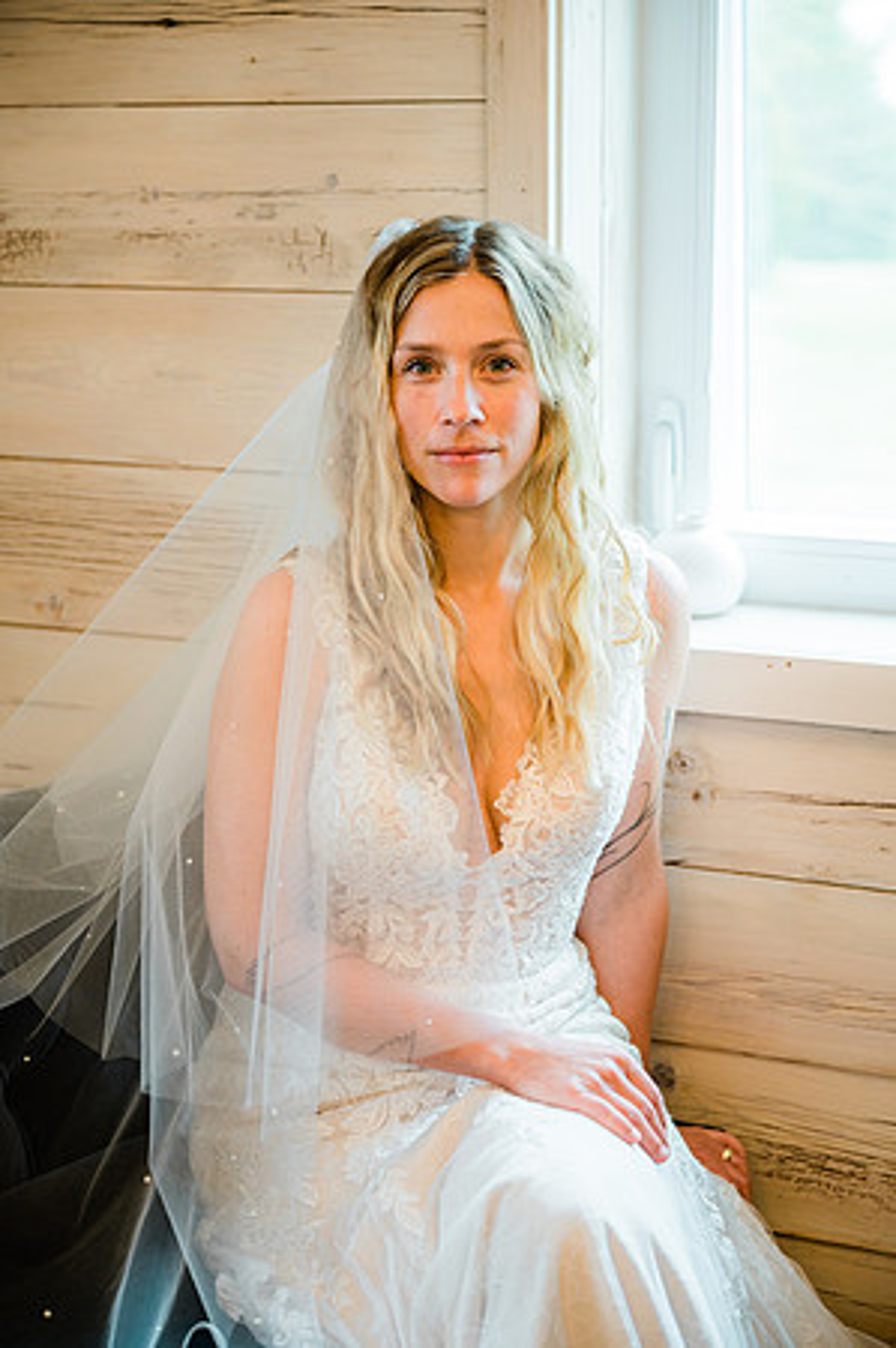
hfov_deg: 21.5
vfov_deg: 31.9
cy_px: 674
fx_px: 2357
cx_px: 448
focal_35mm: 63
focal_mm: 63
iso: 500
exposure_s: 1/200
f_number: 2.8
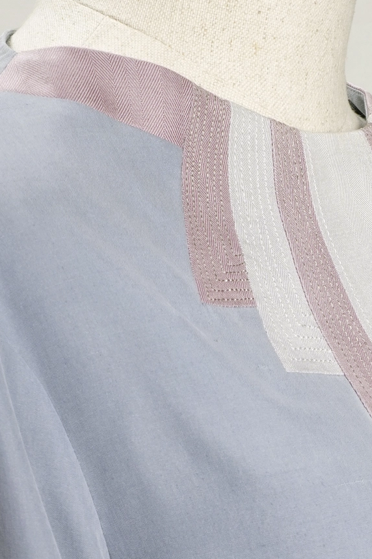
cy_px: 675
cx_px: 244
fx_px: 2497
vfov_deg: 12.5
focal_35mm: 161
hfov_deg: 8.5
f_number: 8
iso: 320
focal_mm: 32
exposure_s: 1/25
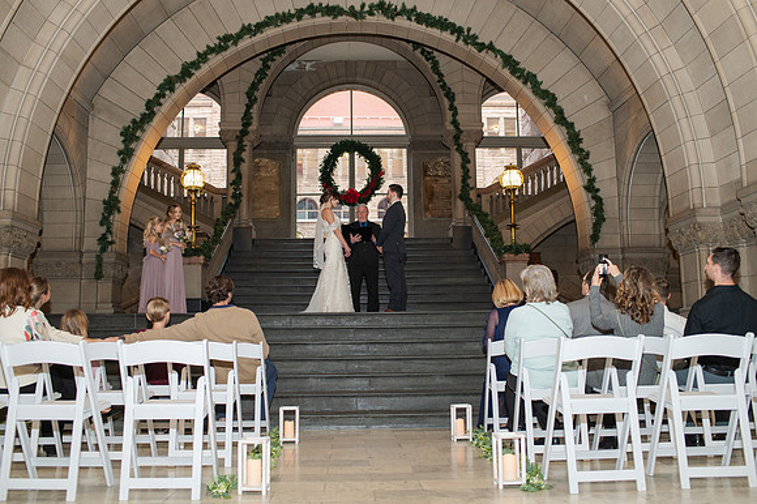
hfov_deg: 54.3
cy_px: 252
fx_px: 739
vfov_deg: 37.7
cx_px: 378
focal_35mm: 35
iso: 1000
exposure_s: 1/200
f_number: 3.5
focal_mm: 35
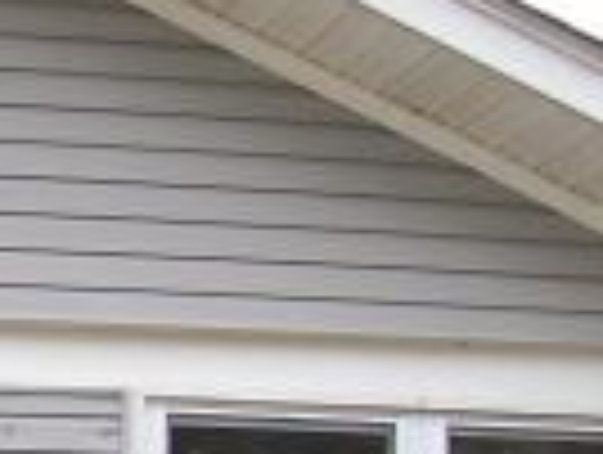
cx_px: -315
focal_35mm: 156
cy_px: 746
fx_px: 2722
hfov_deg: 12.0
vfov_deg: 9.2
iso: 80
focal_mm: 6
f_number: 2.7
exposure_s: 1/626
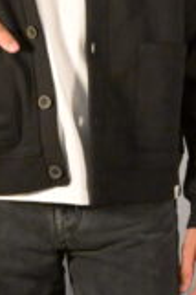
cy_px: 11
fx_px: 1923
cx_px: 64
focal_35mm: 235
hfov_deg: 5.8
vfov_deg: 8.7
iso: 20000
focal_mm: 56
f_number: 14
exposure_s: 1/125
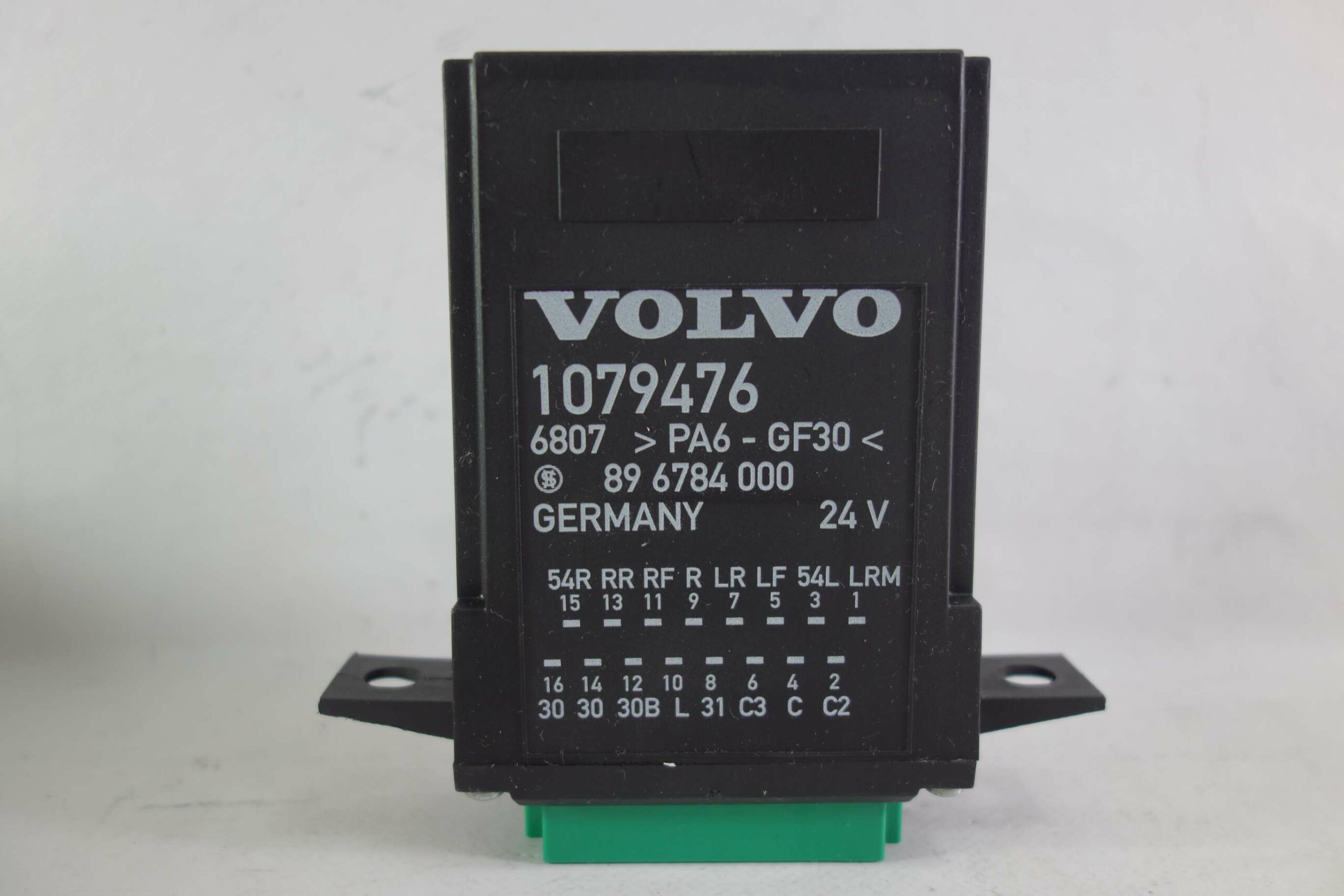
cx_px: 672
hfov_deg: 65.5
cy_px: 448
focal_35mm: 28
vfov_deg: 46.4
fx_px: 1045
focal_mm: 10.4
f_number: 2.2
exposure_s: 1/50
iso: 125
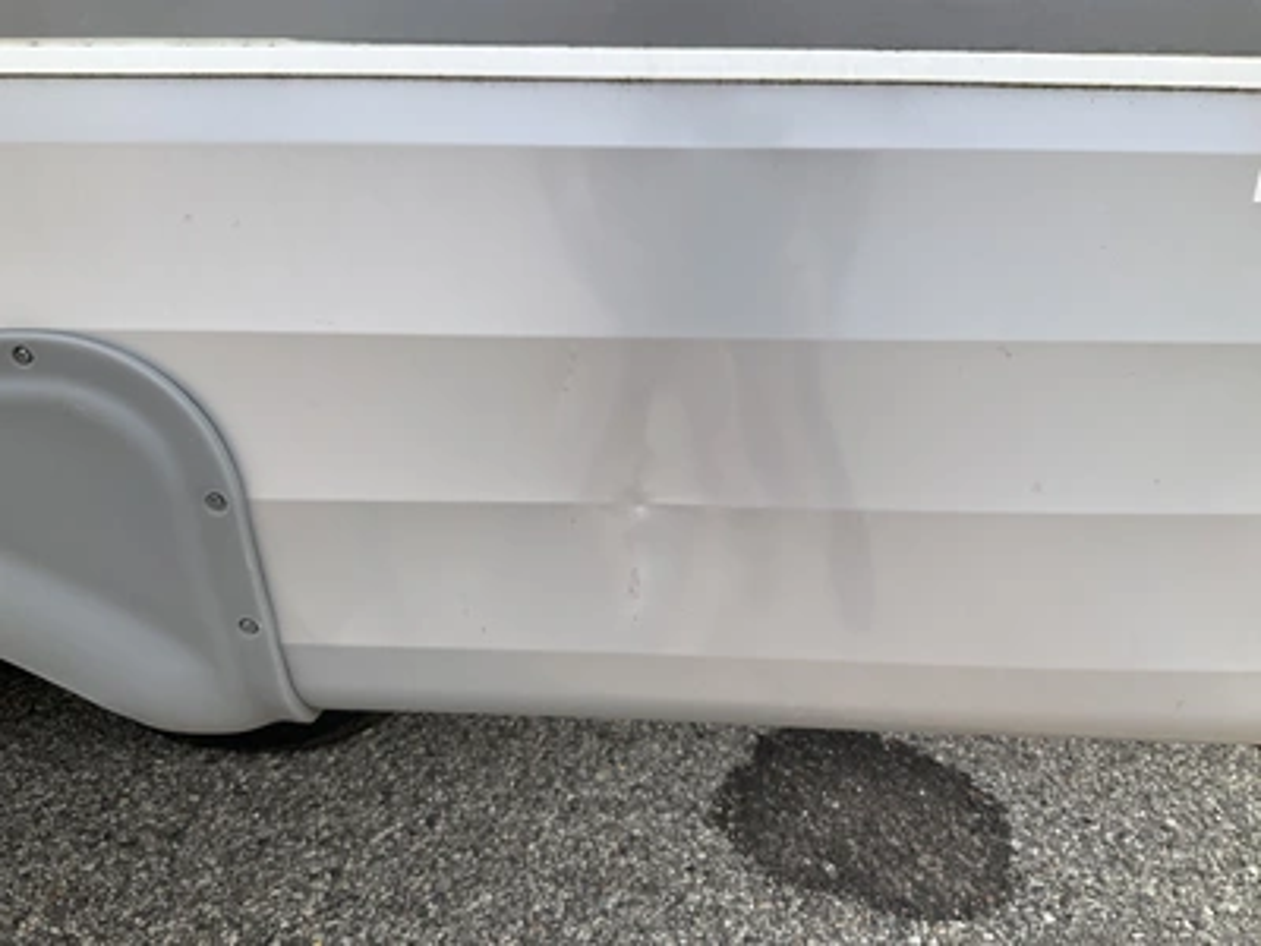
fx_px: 1056
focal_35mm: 29
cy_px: 473
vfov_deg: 48.2
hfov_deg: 61.7
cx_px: 630
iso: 25
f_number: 1.8
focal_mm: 3
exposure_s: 1/1098
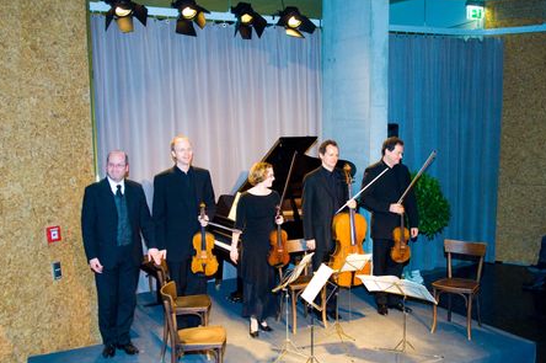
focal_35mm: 45
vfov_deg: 29.8
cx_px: 287
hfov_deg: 43.6
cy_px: 199
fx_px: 682
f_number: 3.2
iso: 800
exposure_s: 1/20
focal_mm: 26
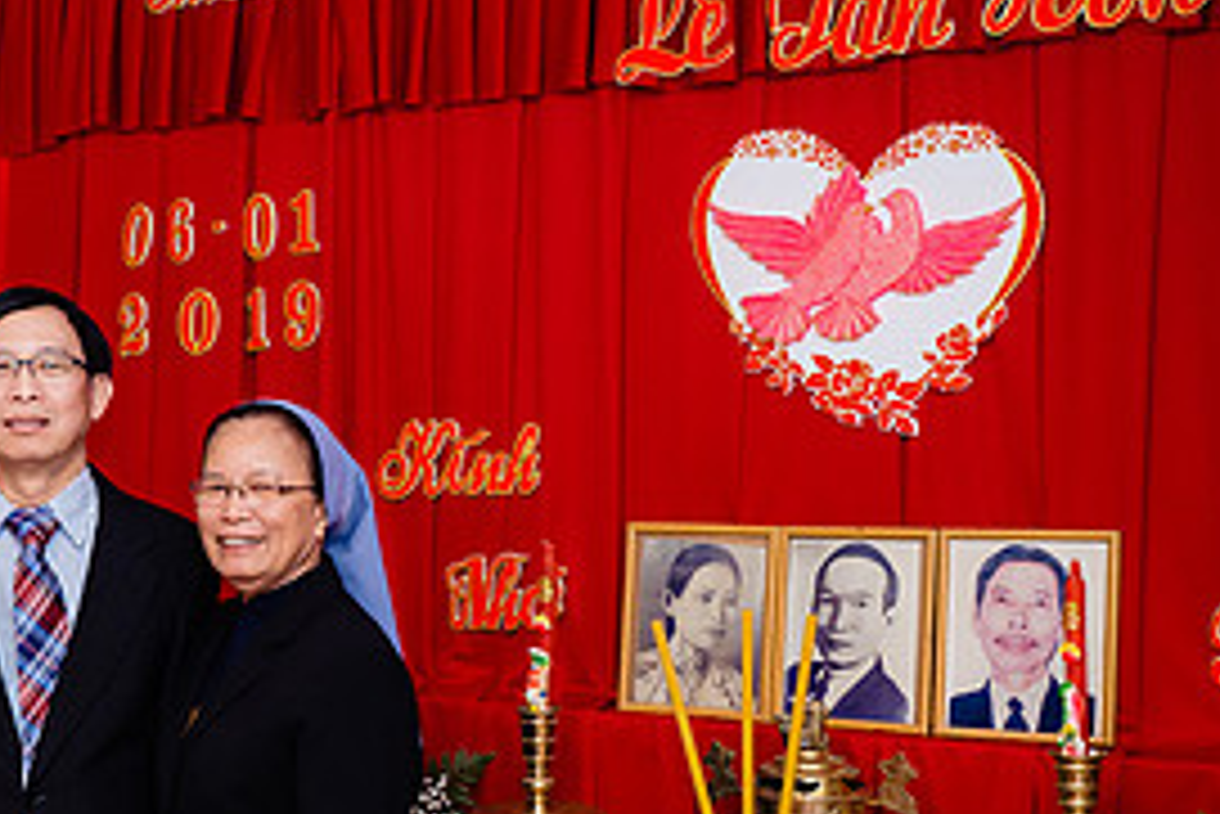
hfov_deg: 31.3
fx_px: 2034
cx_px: 54
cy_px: 564
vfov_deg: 22.5
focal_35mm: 60
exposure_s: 1/200
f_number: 4
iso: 1000
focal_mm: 28
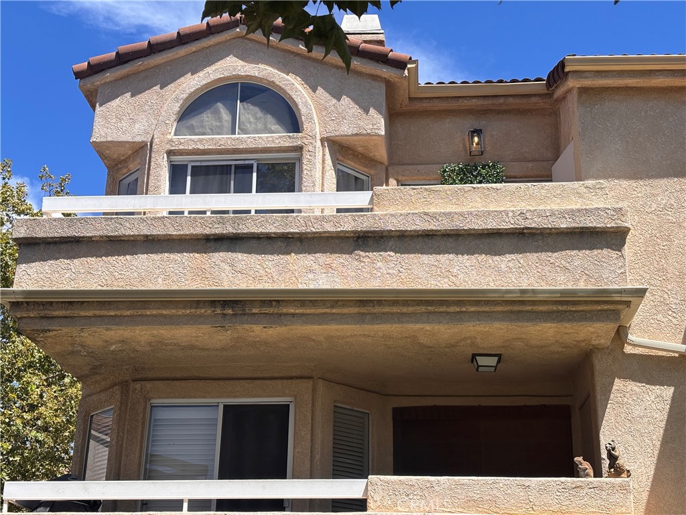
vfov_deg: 28.0
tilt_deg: +21.8
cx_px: 343
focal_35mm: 52
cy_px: 258
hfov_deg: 36.8
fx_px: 1031
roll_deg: -1.3
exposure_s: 1/1876
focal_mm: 5.96
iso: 32
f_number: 1.6
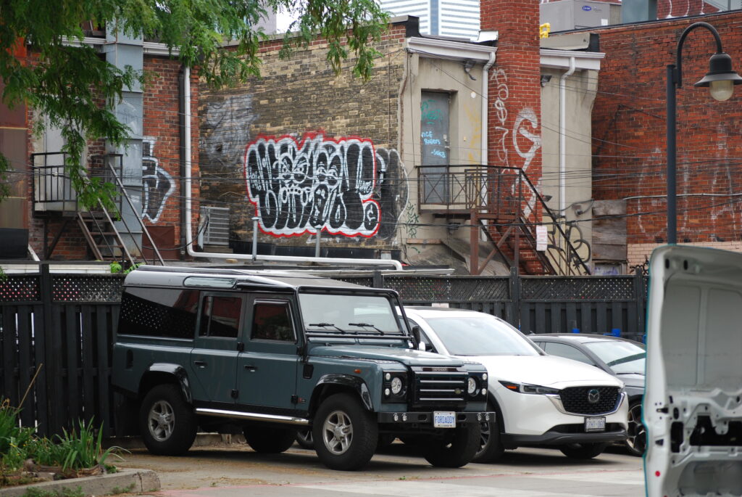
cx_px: 371
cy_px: 248
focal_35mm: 120
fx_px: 2476
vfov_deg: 11.4
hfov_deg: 17.0
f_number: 4.5
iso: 200
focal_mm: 80
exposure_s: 1/320
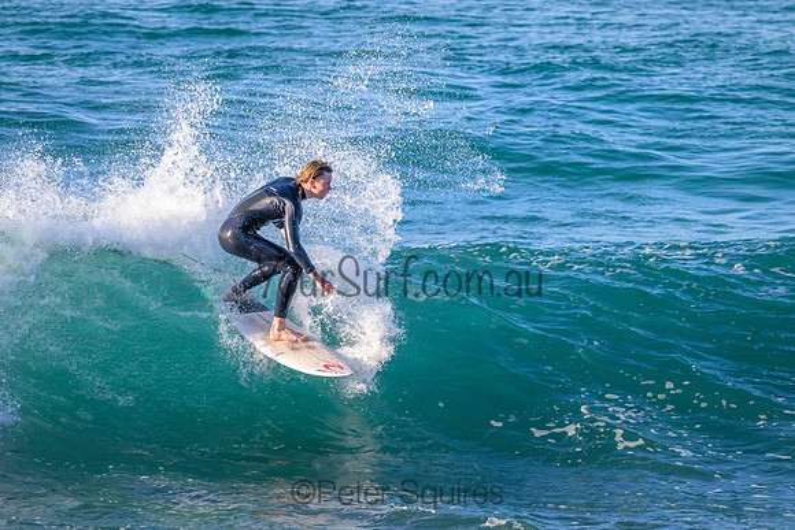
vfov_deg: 3.0
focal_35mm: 460
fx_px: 10160
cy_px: 265
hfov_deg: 4.5
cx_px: 398
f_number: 10
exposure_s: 1/2000
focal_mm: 460
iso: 3200
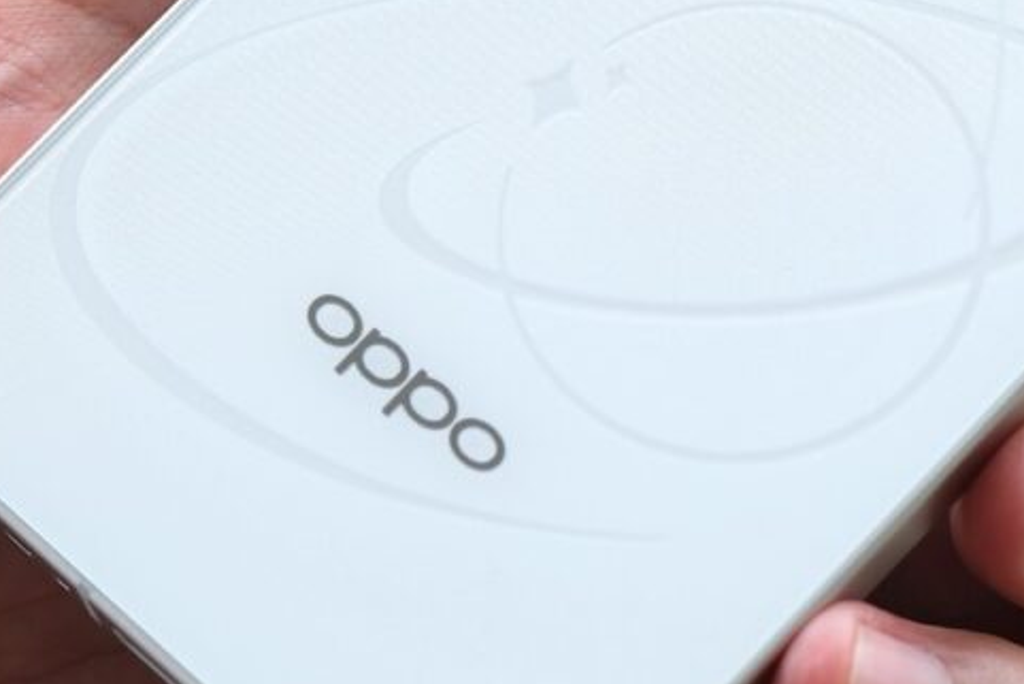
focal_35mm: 207
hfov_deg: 9.9
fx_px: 5889
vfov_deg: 6.6
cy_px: 89
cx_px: 877
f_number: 4.5
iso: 160
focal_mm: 55
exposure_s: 1/220
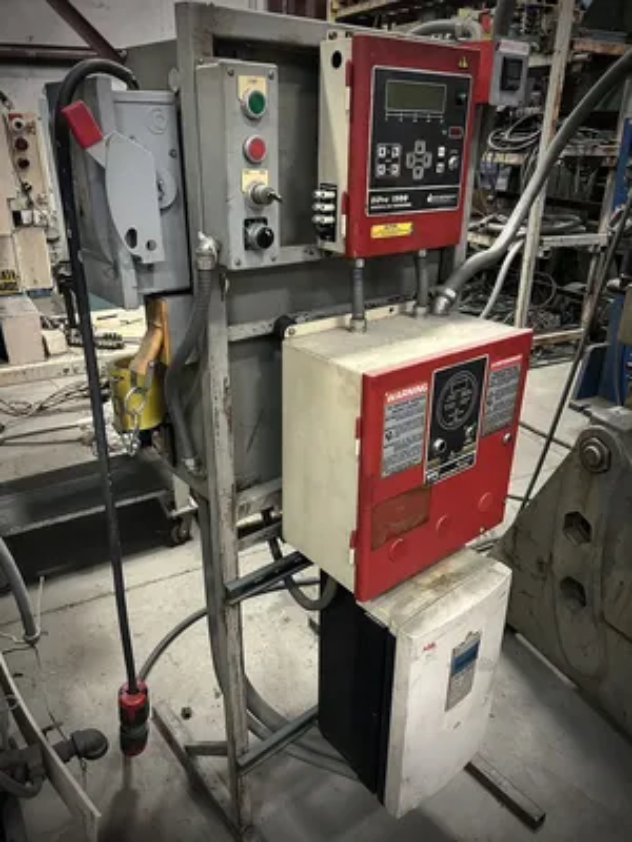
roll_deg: +0.1
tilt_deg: -25.0
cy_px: 421
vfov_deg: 67.3
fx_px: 633
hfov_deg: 53.1
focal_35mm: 26
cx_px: 316
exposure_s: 1/40
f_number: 1.5
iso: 500
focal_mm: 5.7
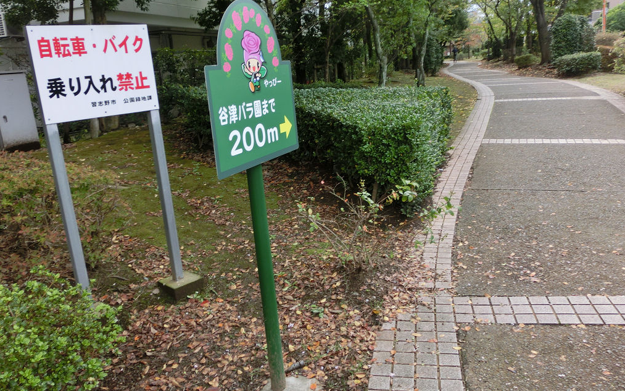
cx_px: 315
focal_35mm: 30
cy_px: 184
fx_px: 511
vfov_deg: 41.8
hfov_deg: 62.9
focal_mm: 5
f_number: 3
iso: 80
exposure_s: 1/250
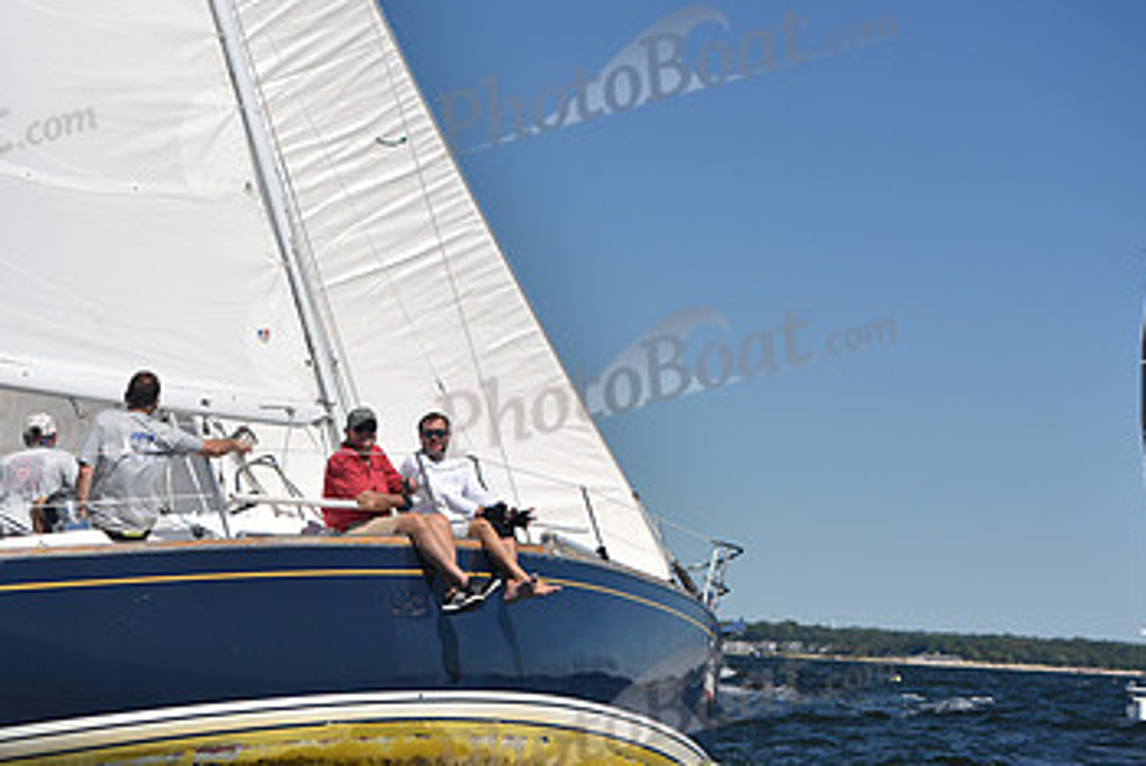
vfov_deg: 11.8
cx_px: 268
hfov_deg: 17.5
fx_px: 3696
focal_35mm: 116
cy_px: 591
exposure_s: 1/1000
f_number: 5
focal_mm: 70
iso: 200
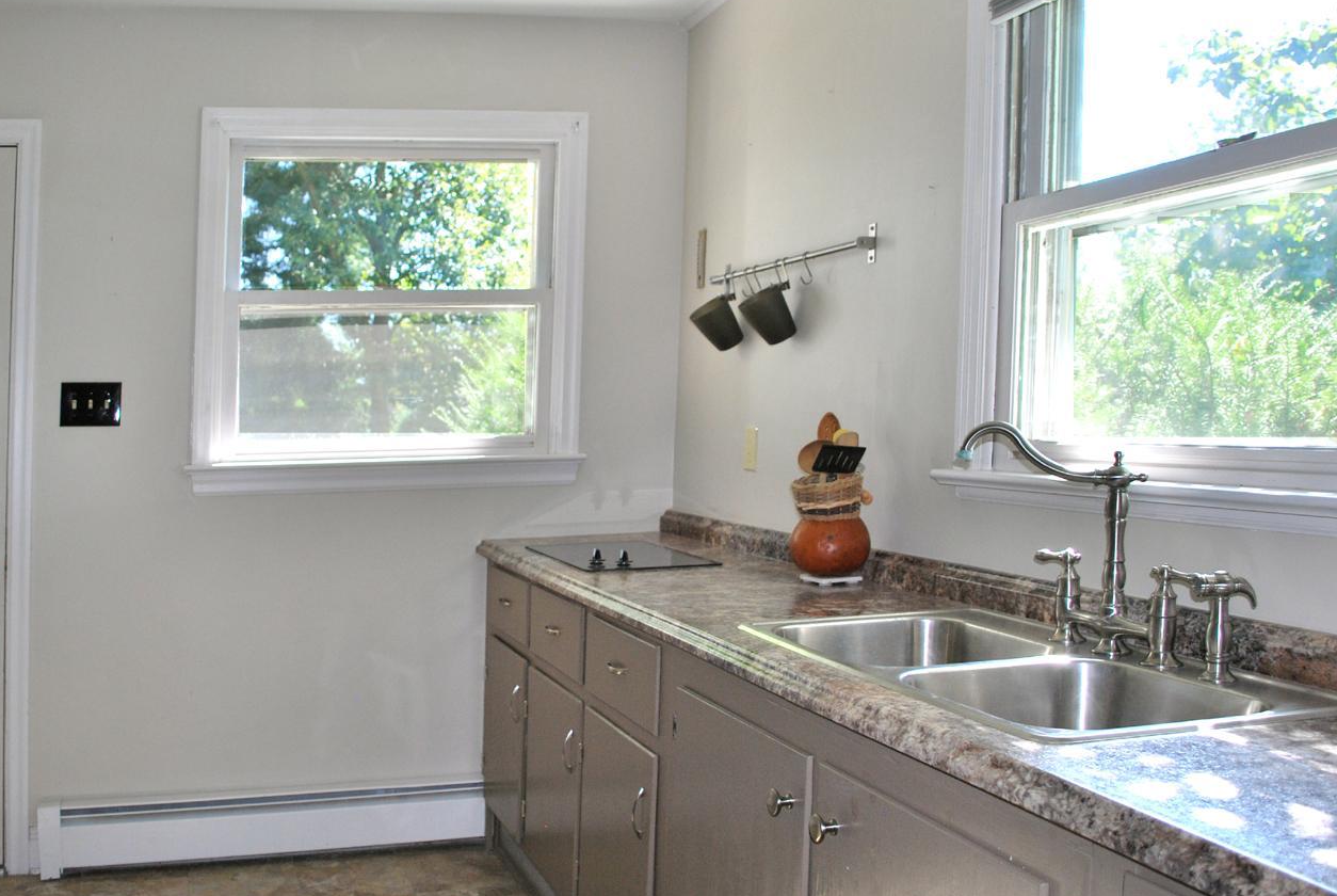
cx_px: 673
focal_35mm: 31
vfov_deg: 42.4
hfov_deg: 60.2
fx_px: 1153
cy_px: 482
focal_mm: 18
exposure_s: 1/125
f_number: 3.5
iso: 160
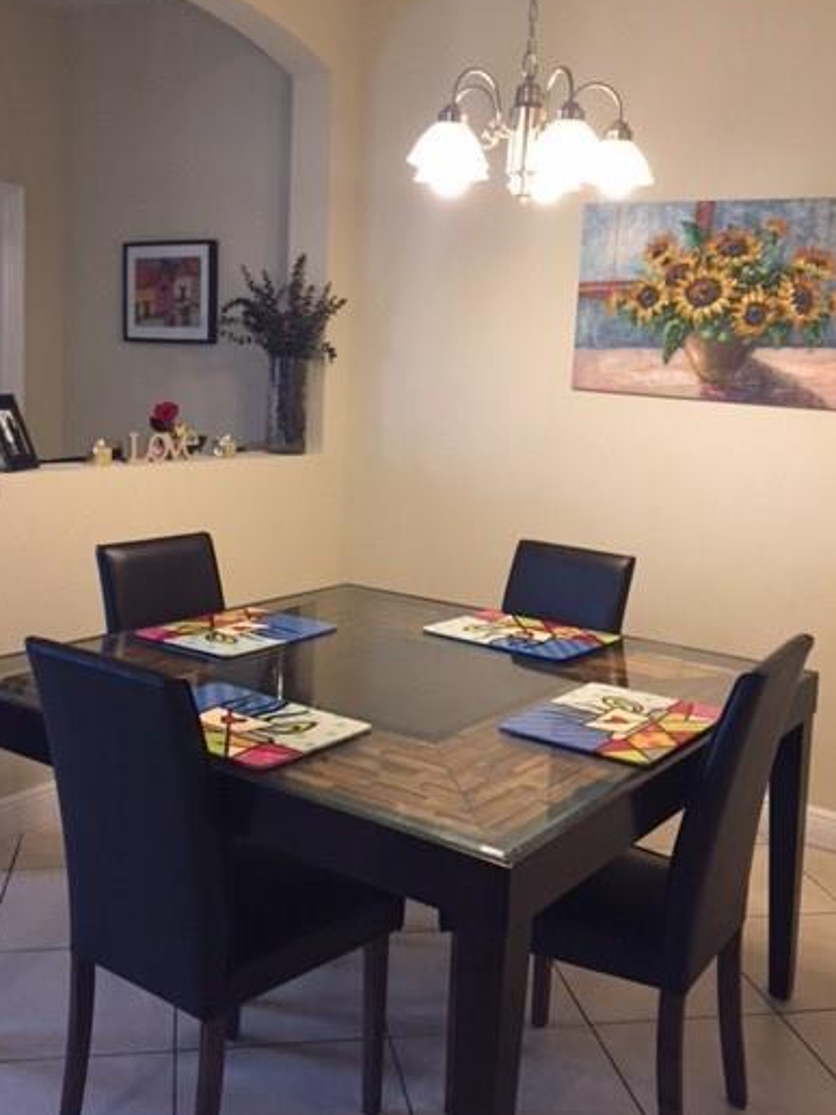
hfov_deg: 39.7
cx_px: 406
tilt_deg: -4.8
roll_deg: -3.5
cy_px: 488
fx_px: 1159
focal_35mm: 36
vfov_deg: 51.2
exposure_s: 1/30
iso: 200
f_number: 2.2
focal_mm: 4.15
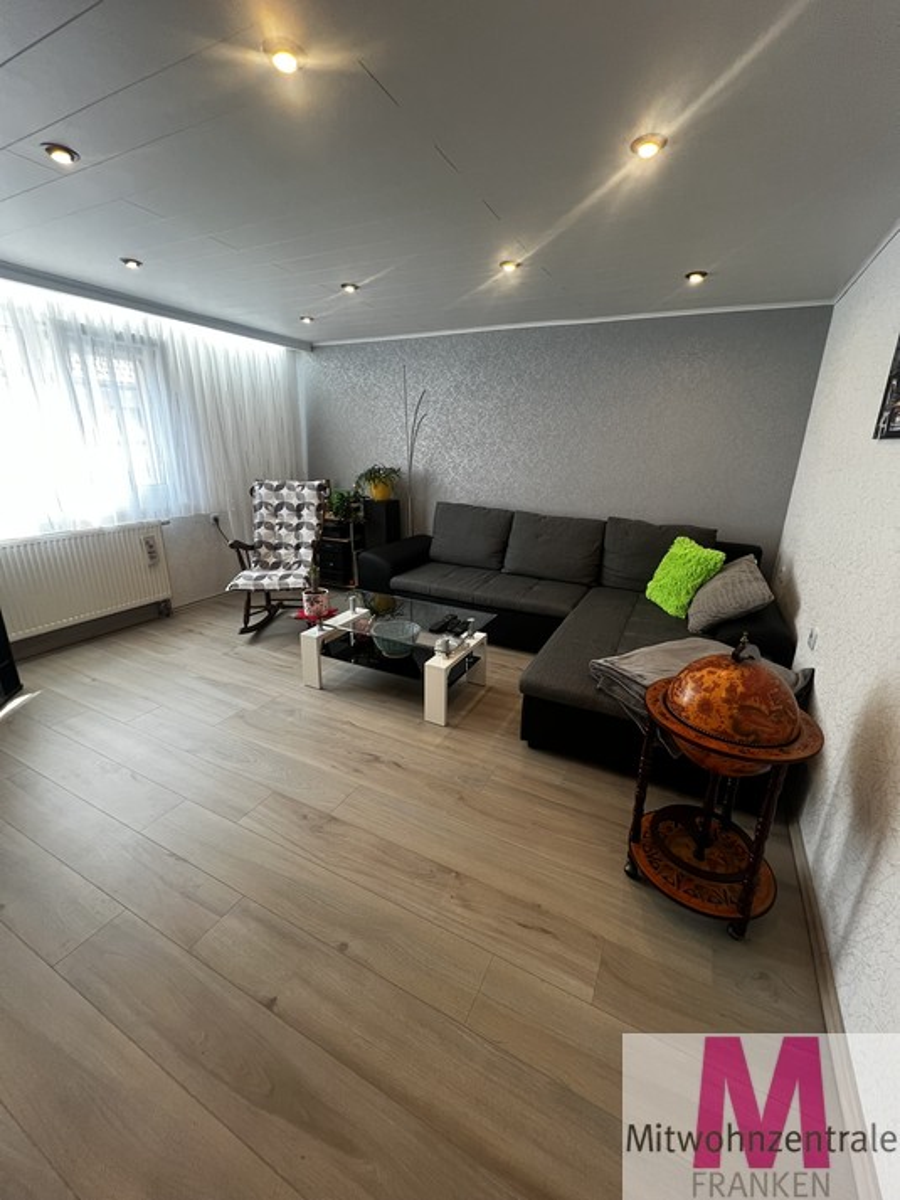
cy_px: 600
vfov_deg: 106.2
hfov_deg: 89.9
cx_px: 450
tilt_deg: -16.8
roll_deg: -1.0
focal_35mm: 13
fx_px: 451
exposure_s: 1/100
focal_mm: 1.57
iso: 200
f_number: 1.8
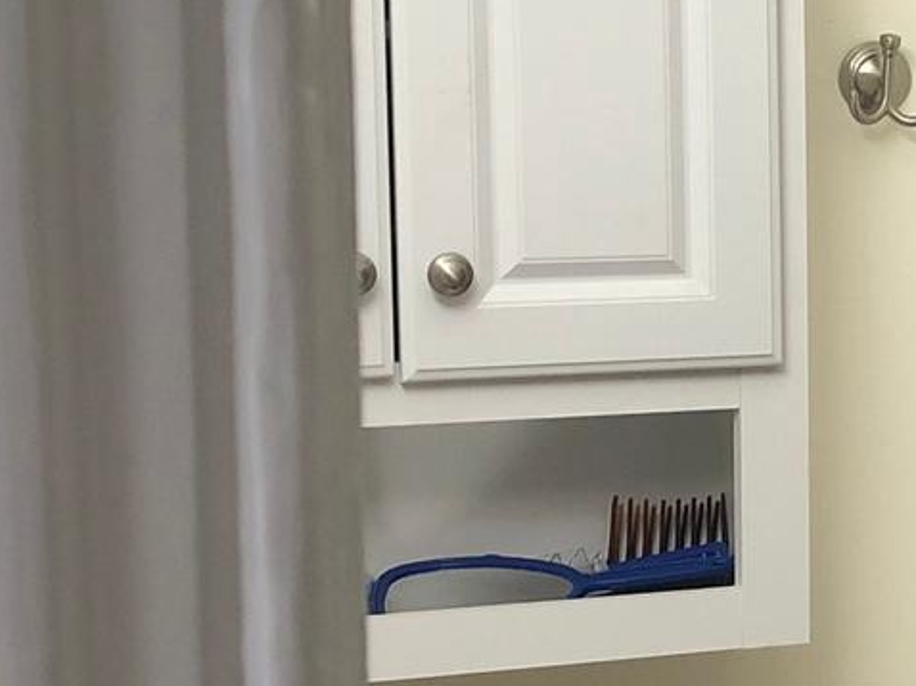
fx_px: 3174
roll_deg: -1.4
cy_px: 446
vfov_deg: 12.3
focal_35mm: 120
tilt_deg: -10.0
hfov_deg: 14.8
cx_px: 1539
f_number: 1.8
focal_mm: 3.99
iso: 40
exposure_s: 1/24
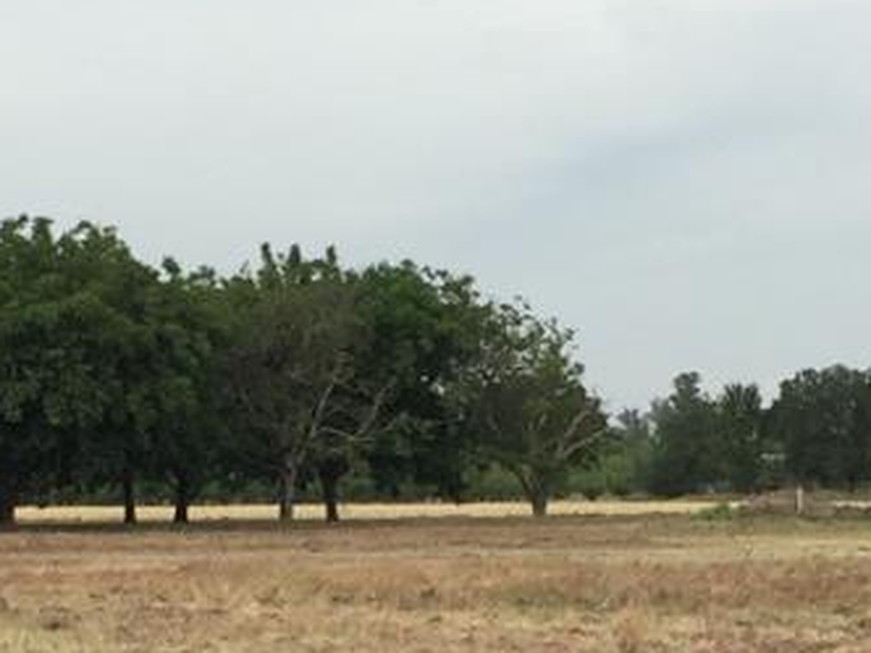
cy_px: 477
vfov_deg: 11.3
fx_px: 3296
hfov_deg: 15.1
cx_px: 433
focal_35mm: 131
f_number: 2.2
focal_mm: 4.15
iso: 32
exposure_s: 1/1883
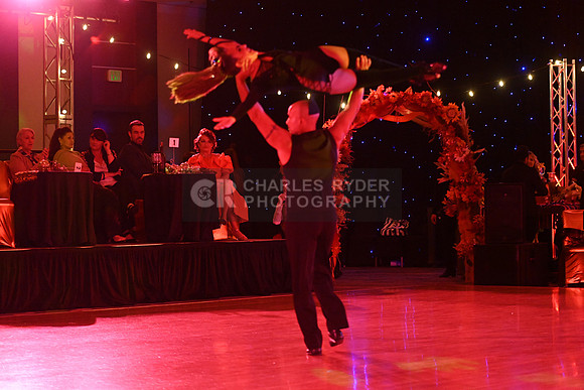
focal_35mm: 112
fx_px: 1817
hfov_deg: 18.3
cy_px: 195
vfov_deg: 12.2
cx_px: 292
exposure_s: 1/400
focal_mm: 112
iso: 6400
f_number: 4
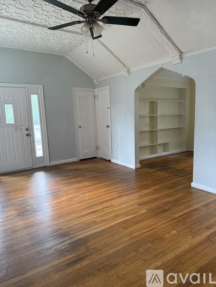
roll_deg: +2.2
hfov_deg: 56.8
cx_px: 108
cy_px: 144
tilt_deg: -8.8
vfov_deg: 71.6
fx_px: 200
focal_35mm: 24
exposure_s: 1/60
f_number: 1.78
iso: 320
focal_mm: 6.76
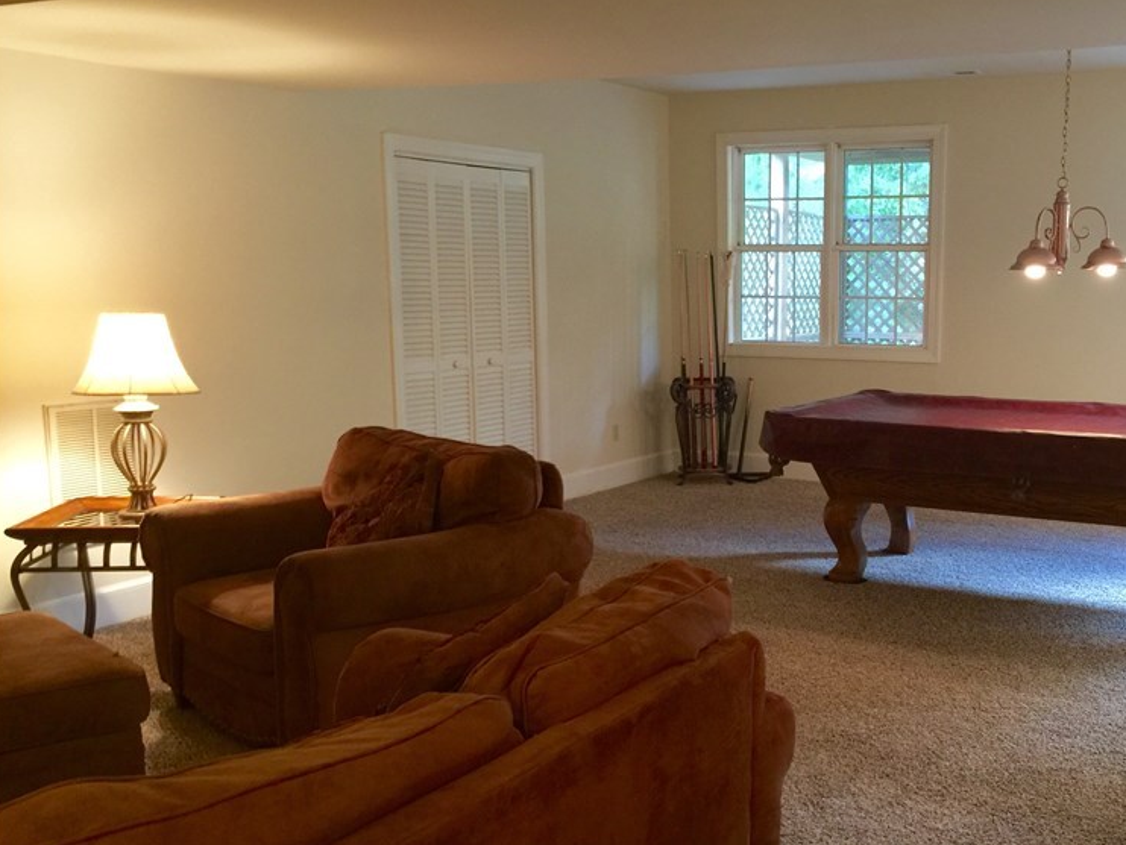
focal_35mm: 40
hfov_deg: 45.9
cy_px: 496
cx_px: 768
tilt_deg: -11.4
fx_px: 1302
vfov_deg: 35.9
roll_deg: -2.2
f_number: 2.2
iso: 80
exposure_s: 1/4
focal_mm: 4.15
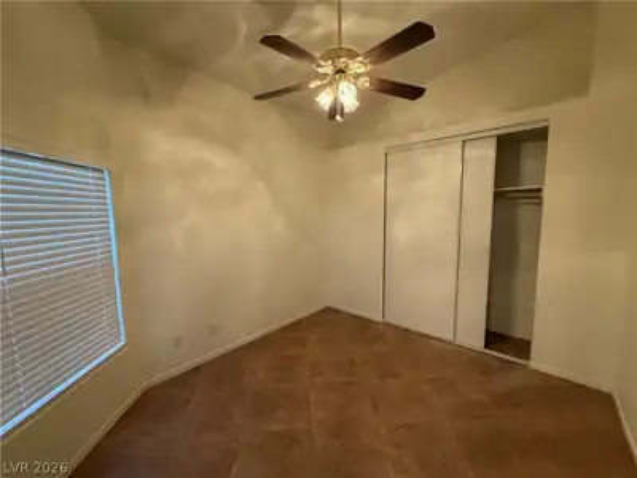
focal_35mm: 14
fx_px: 258
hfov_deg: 102.1
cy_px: 239
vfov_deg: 85.7
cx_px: 318
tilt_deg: -6.3
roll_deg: +1.0
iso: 500
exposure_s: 1/60
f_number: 2.2
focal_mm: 2.22
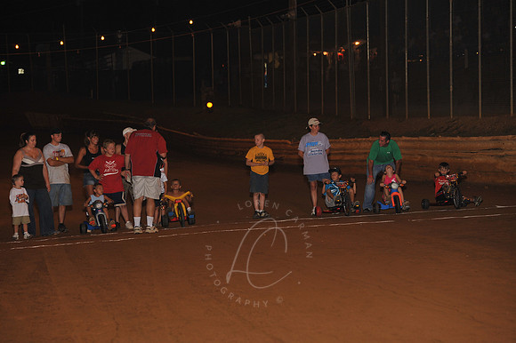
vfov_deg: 8.8
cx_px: 258
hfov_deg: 13.3
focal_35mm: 155
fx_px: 2220
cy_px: 172
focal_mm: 155
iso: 800
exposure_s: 1/250
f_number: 6.3
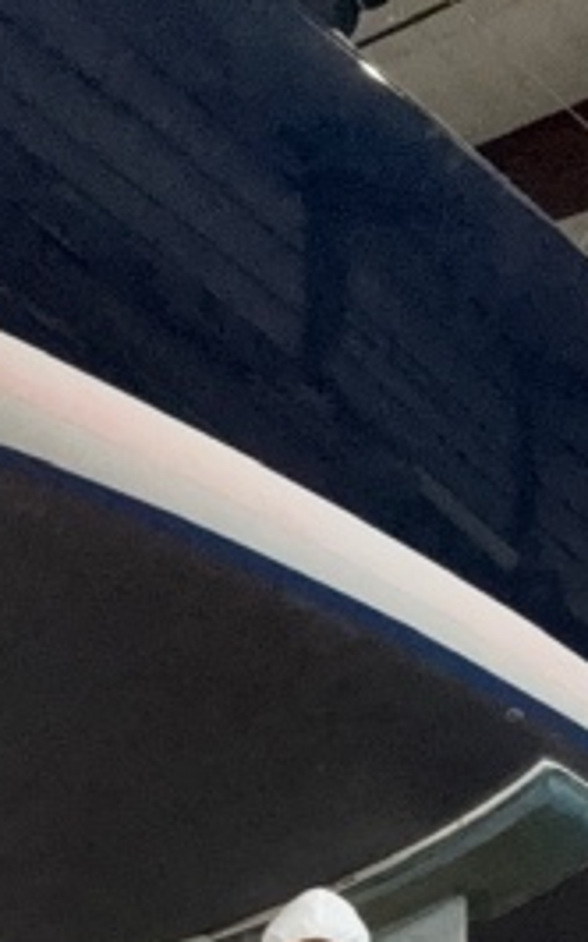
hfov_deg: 14.3
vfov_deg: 20.6
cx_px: 220
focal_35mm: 91
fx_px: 2336
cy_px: 1257
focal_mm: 2.69
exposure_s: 1/40
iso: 250
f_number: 1.9
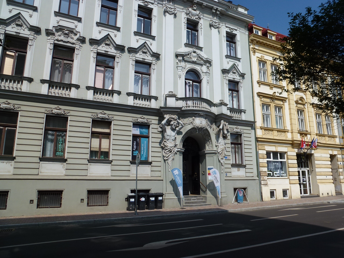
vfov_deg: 54.9
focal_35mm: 25
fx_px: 248
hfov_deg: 69.4
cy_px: 129
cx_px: 172
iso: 100
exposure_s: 1/1600
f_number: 4
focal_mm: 4.3
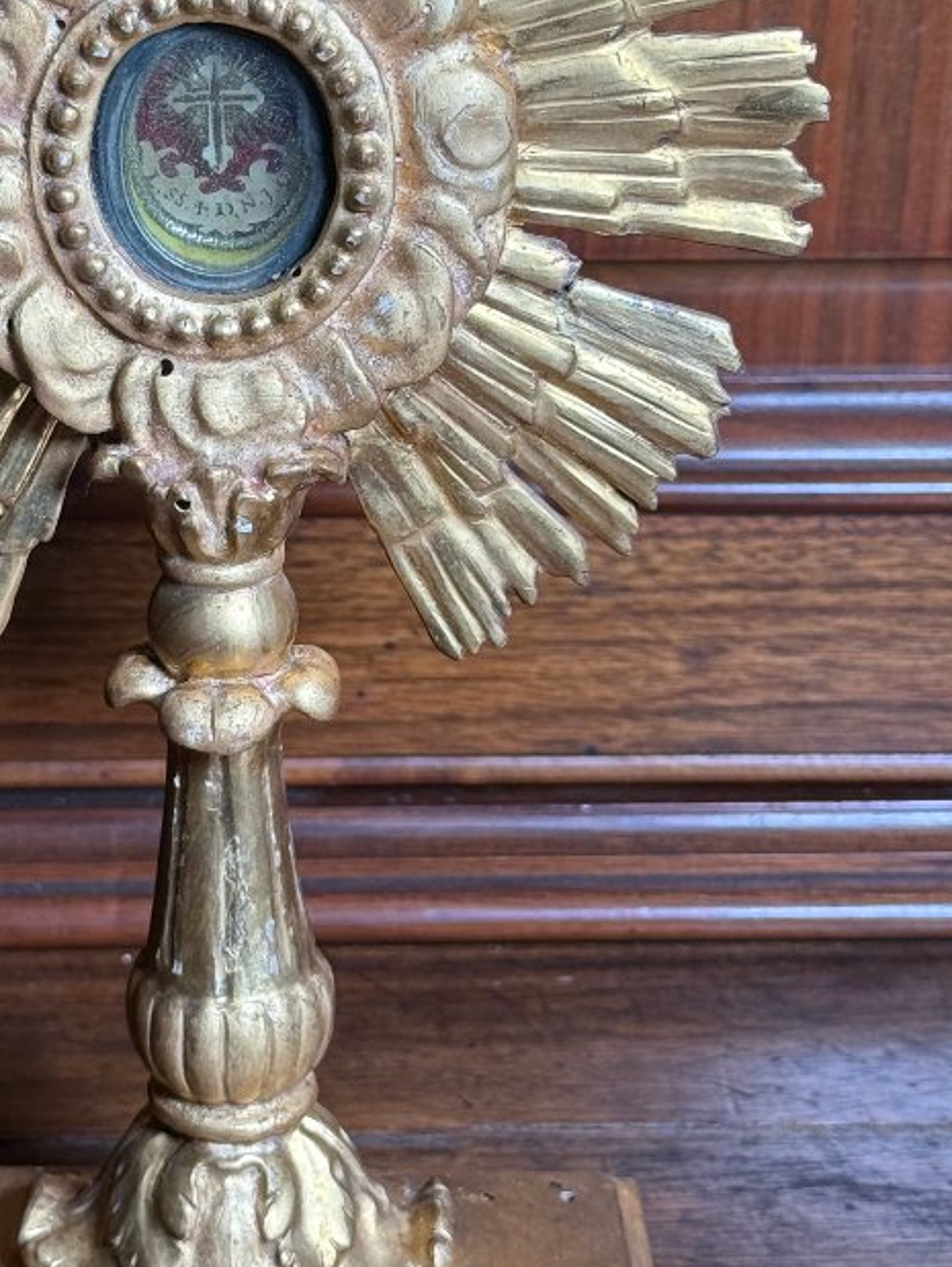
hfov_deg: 15.8
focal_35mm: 93
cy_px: 467
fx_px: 3407
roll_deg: +0.0
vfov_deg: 21.0
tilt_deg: -21.1
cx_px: 194
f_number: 1.78
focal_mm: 6.76
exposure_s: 1/120
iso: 80
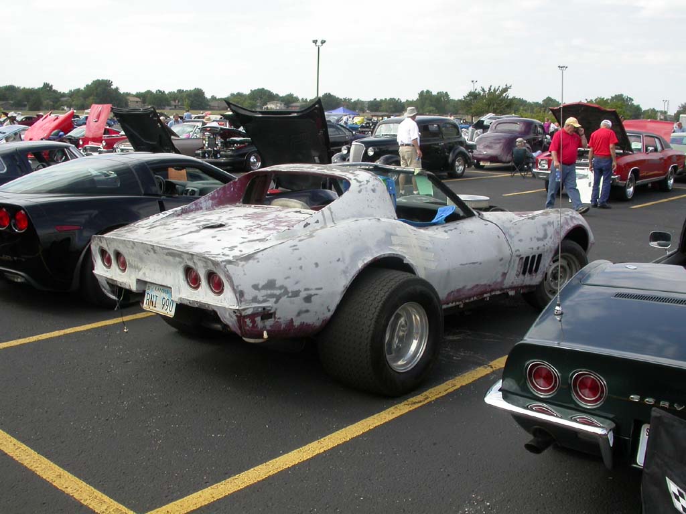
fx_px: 753
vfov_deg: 37.7
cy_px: 257
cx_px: 343
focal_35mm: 38
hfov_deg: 49.0
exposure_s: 1/217
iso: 100
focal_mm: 7.85
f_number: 6.7
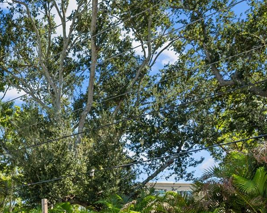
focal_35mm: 35
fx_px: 276
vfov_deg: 37.4
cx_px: 9
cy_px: 216
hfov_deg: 44.9
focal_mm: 14
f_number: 4
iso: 100
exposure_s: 1/160
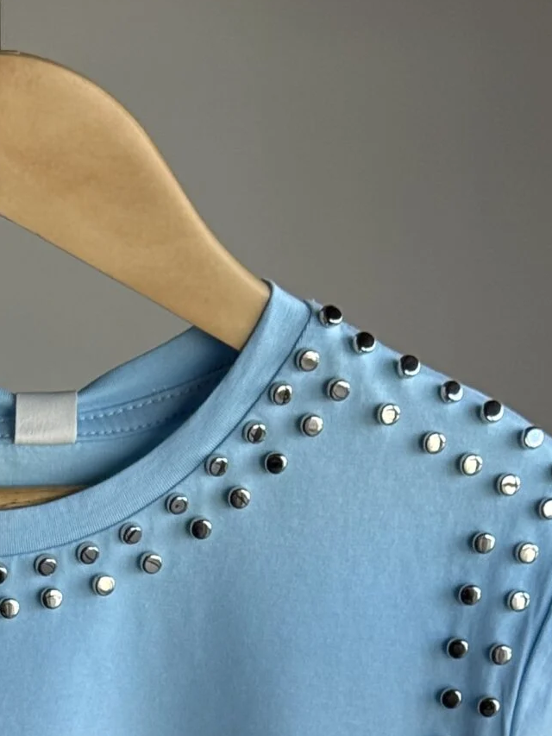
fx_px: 3061
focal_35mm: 144
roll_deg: +0.8
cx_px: -8
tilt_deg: -23.5
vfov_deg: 13.0
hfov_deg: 10.2
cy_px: 1079
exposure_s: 1/450
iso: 64
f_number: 1.78
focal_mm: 6.76
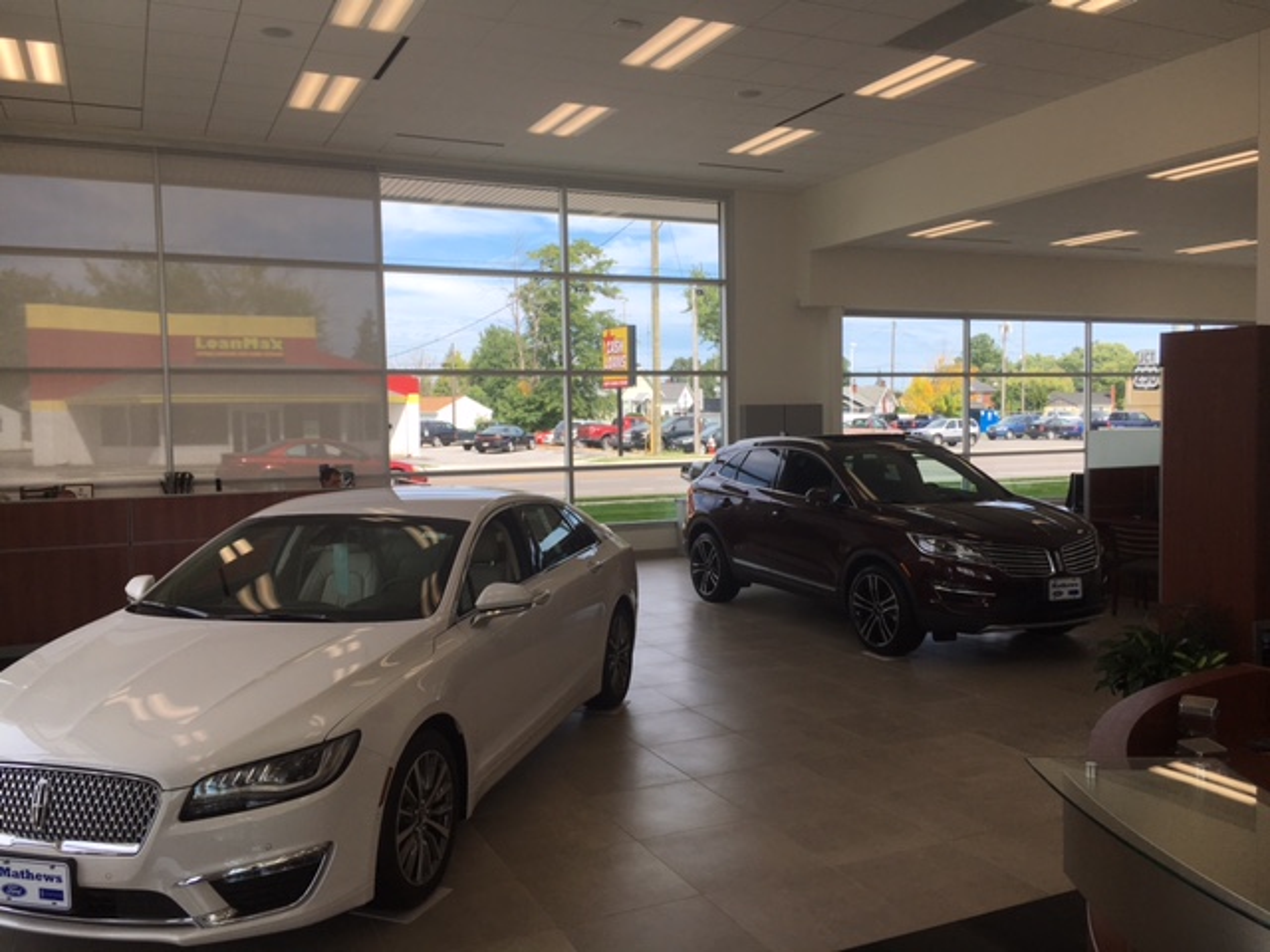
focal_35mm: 29
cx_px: 635
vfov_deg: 48.2
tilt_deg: -4.0
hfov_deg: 61.7
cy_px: 476
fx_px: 1064
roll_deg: +1.2
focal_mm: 4.15
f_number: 2.2
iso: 25
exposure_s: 1/574
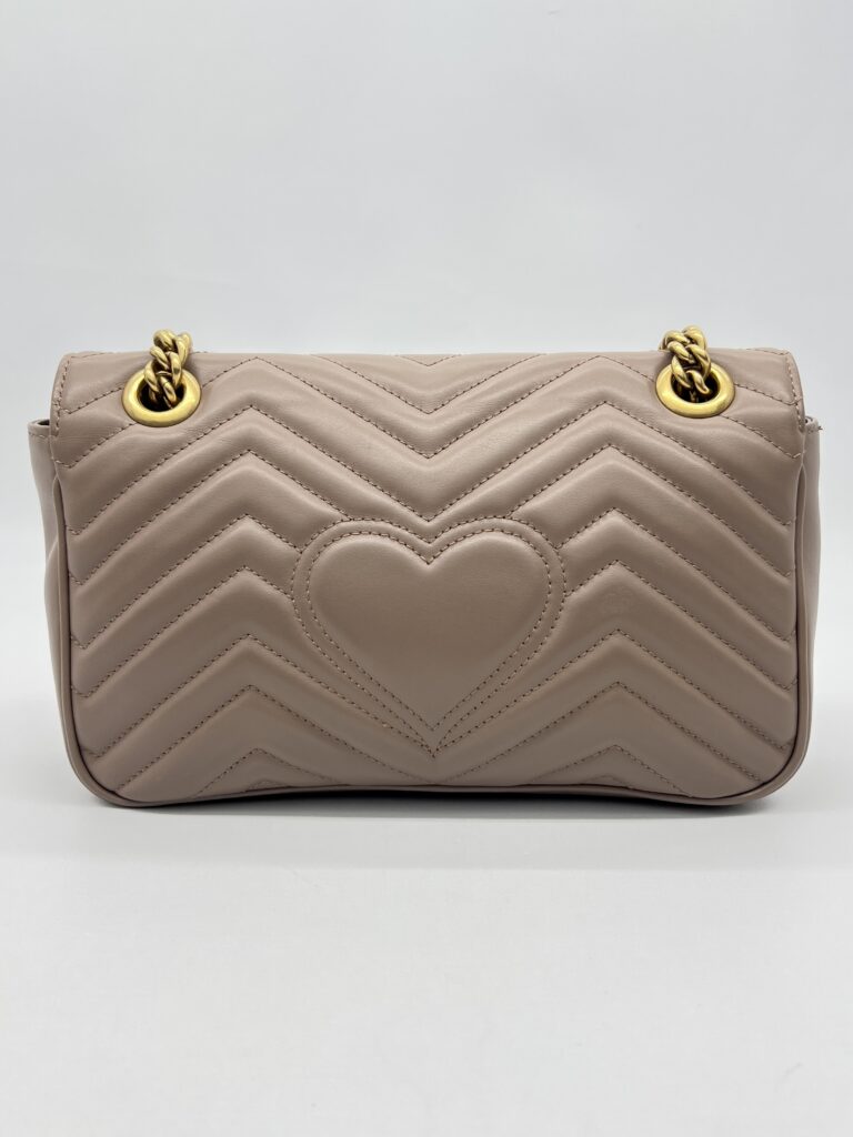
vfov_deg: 67.3
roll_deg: -0.2
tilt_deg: -10.3
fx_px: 854
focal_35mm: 26
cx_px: 426
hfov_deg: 53.1
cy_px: 568
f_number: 1.5
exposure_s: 1/218
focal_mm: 5.7
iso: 40
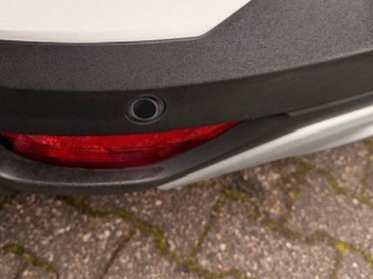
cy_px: 87
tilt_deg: -45.9
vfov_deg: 31.8
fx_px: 485
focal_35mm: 45
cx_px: 139
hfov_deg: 41.8
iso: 64
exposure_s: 1/264
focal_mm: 6.76
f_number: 1.78
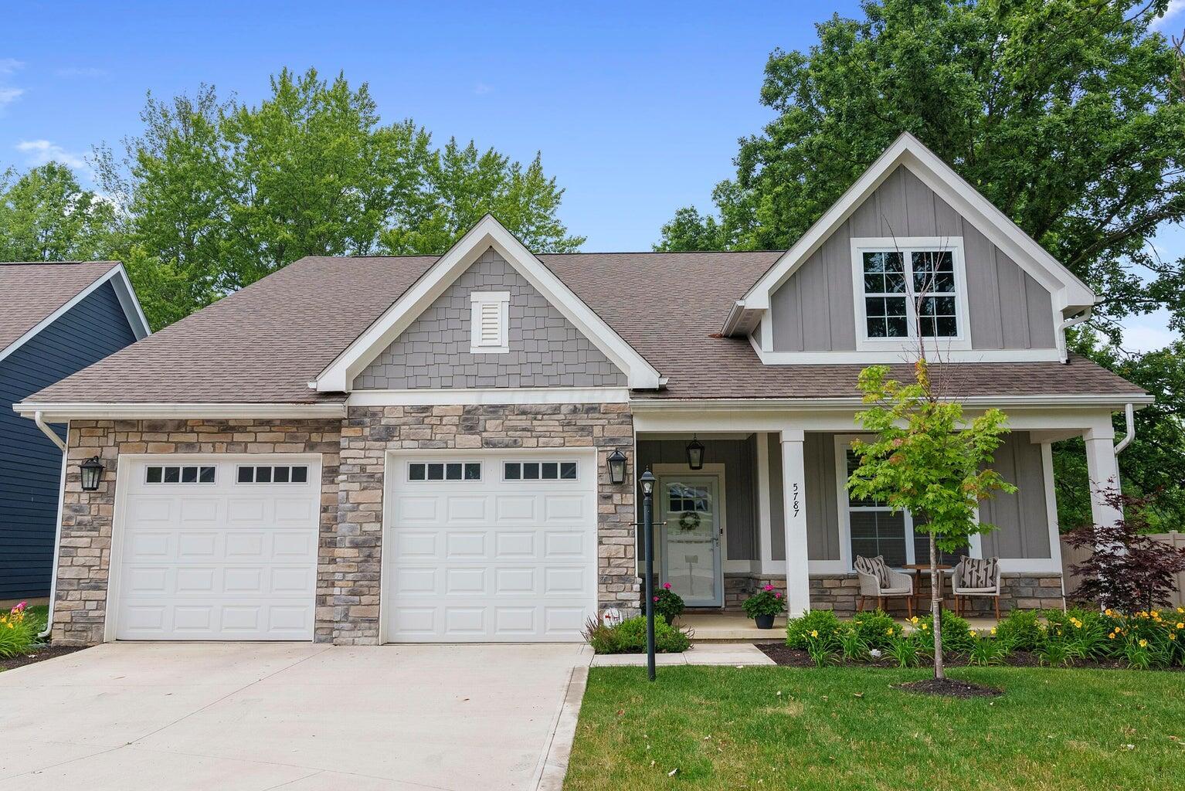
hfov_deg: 63.6
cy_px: 396
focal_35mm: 29
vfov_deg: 45.0
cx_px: 592
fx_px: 955
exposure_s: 1/500
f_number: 9
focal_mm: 29
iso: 640
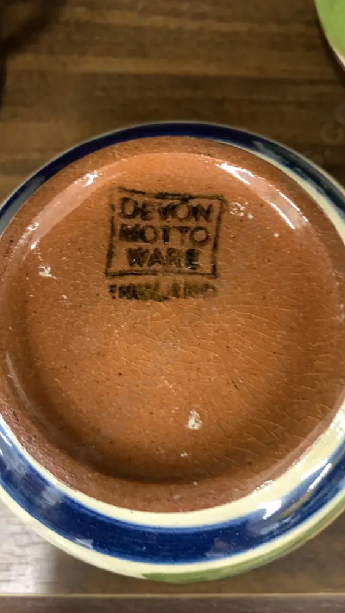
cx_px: 200
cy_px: 308
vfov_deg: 66.1
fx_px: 471
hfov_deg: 40.1
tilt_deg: -77.7
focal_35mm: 29
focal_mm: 4.25
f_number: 1.8
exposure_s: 1/33
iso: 400
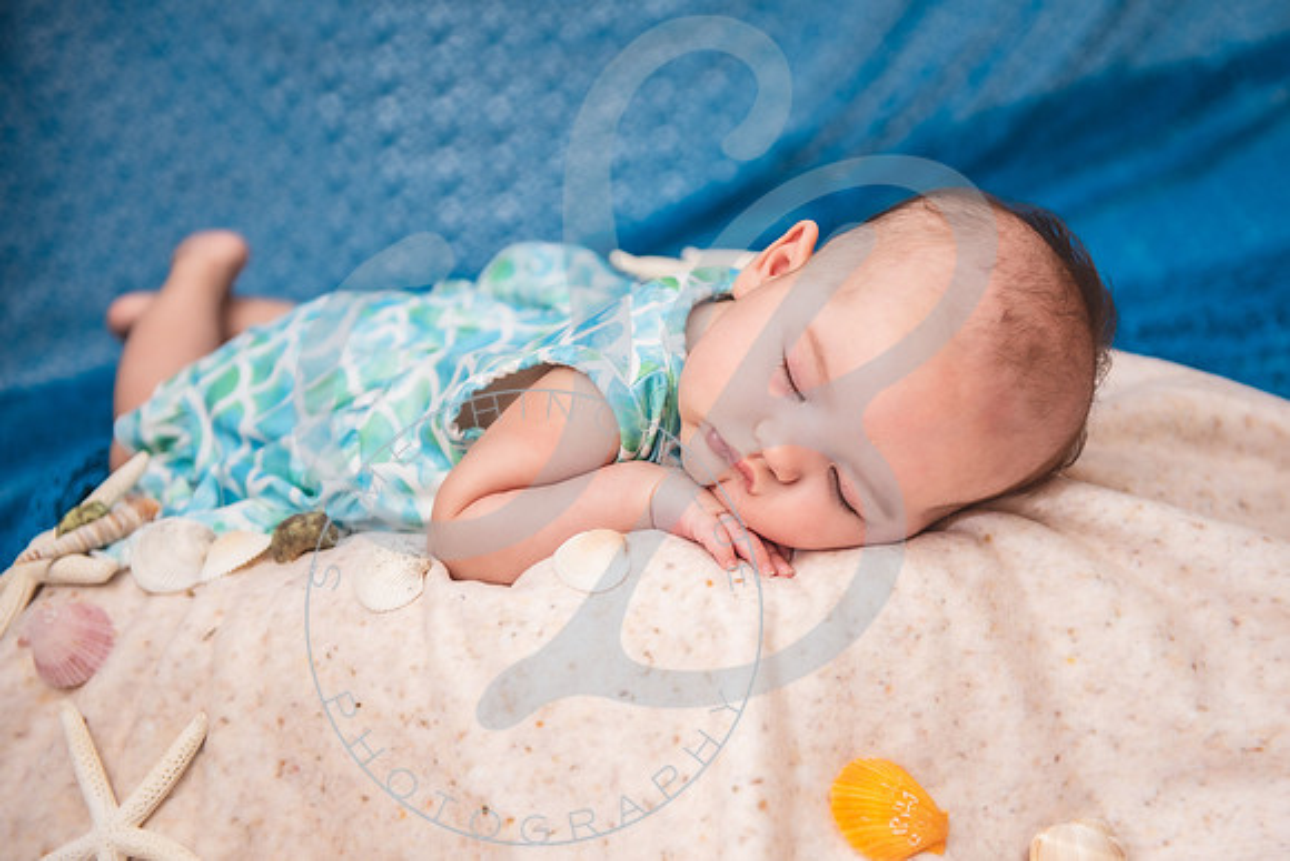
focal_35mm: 63
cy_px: 470
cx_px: 704
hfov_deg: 31.7
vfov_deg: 21.5
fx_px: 2269
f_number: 3.5
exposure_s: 1/200
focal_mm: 58
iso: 100
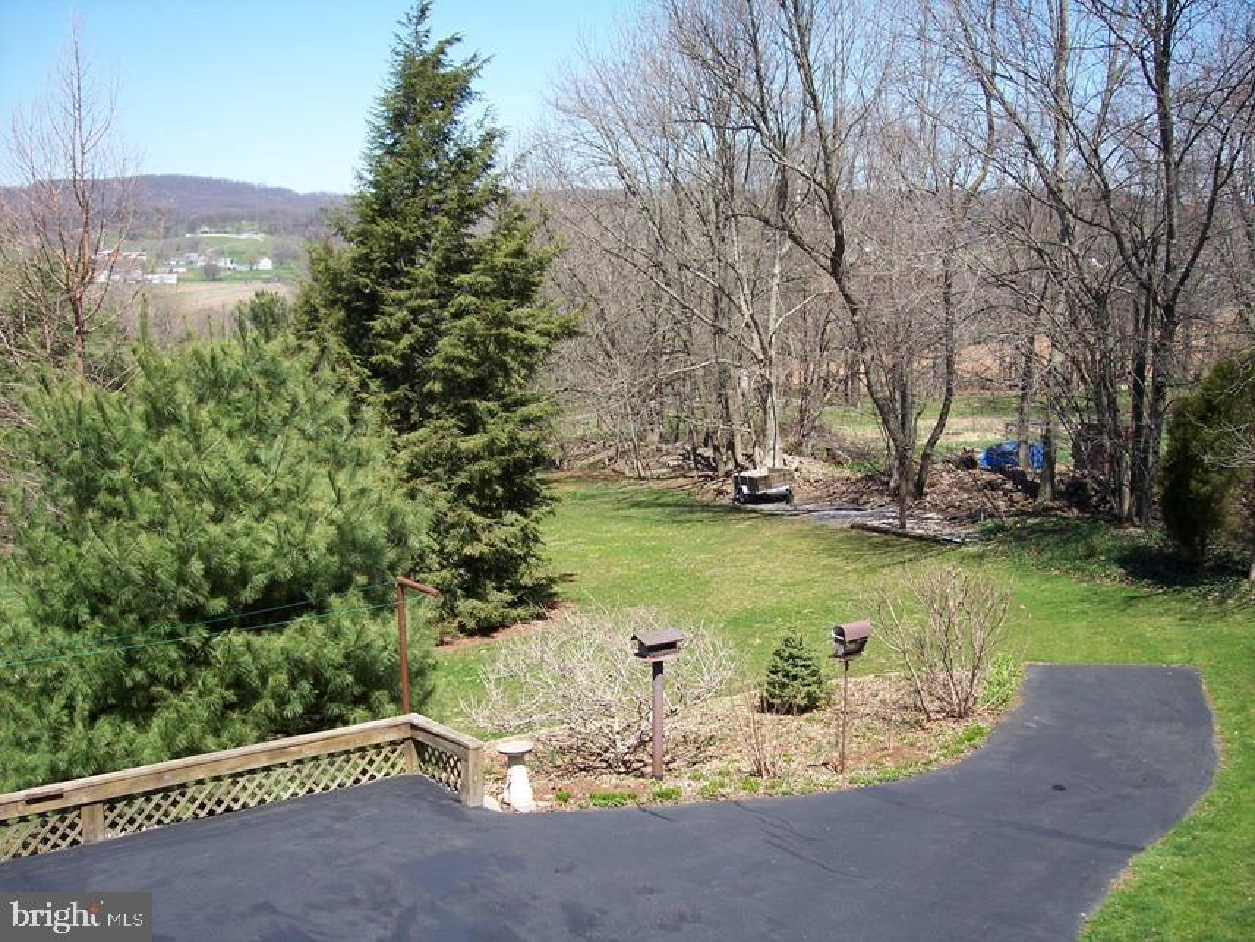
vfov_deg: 36.8
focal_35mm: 39
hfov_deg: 47.9
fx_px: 1414
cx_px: 628
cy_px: 471
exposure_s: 1/500
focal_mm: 8
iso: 100
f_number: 3.4
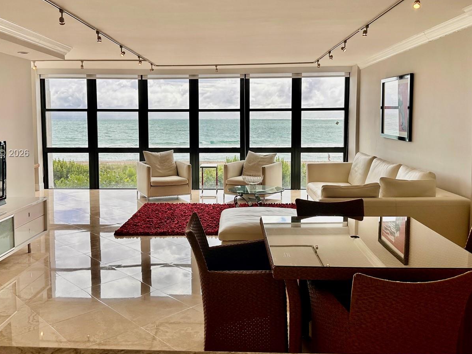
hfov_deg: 56.8
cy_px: 154
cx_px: 221
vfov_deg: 44.1
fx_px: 436
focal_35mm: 32
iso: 80
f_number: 1.78
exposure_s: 1/1613
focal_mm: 6.86
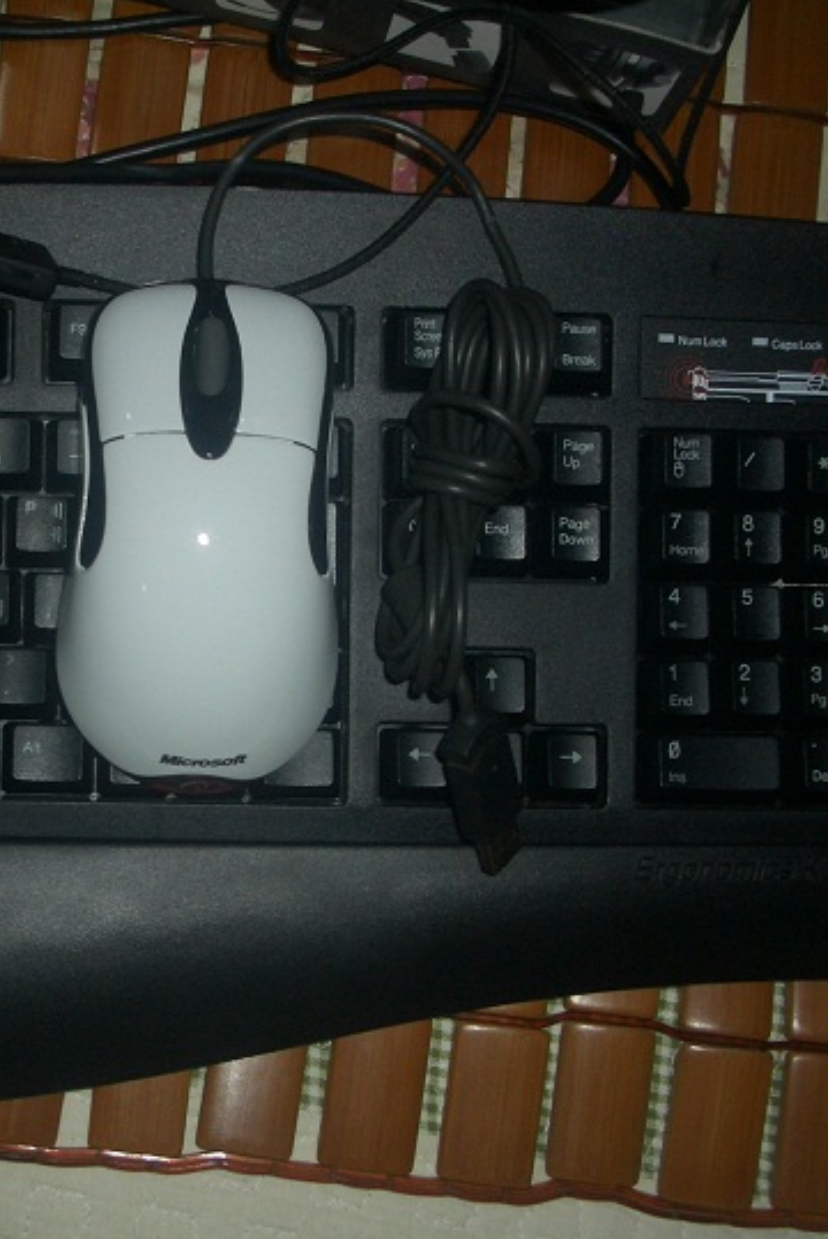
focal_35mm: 54
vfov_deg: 36.9
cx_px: 106
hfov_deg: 24.5
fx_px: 1860
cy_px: 632
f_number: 4.3
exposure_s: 1/60
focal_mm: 5.8
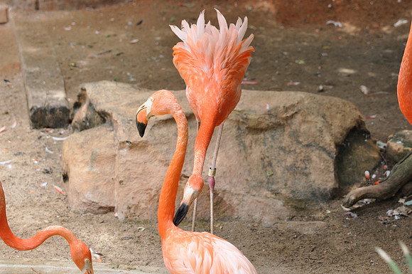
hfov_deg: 19.5
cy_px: 137
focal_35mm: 105
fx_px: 1200
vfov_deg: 13.0
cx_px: 206
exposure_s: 1/400
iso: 400
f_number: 5
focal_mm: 70
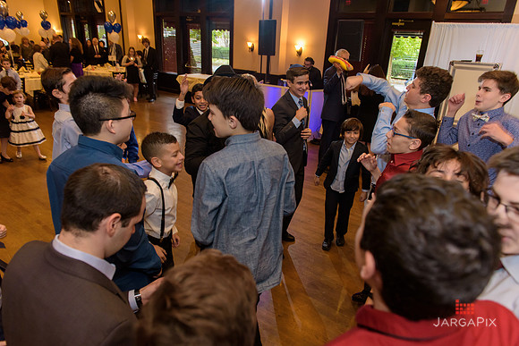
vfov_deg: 53.2
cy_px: 173
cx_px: 260
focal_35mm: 24
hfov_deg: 73.7
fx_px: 346
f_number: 3.2
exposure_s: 1/125
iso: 1600
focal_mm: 24
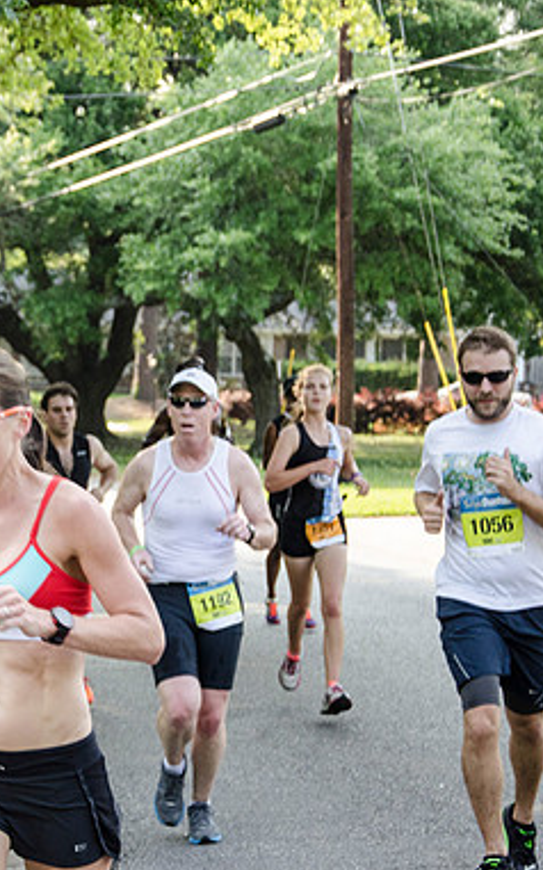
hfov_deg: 11.3
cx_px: 132
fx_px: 2748
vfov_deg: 18.0
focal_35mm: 116
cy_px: 436
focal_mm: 50
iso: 800
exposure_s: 1/640
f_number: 5
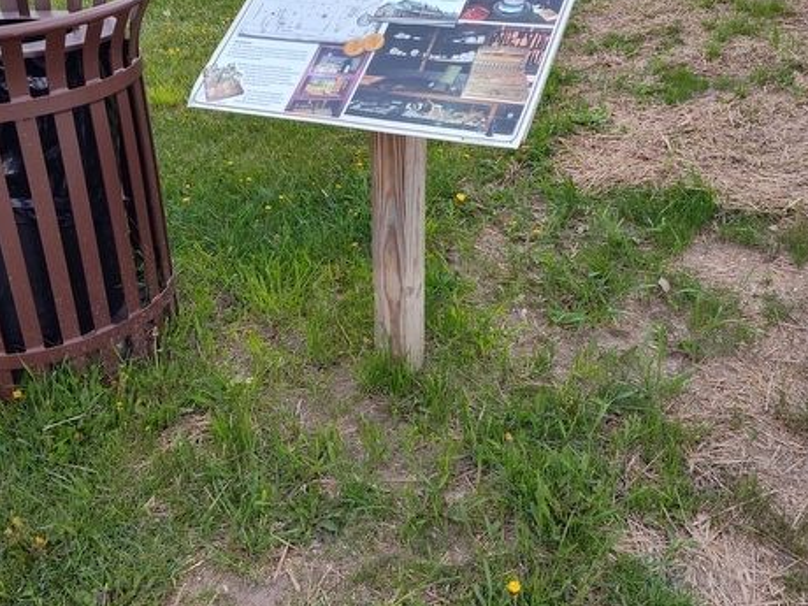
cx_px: 420
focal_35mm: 40
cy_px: 181
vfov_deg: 35.4
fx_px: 934
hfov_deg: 46.8
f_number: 1.8
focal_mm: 5.56
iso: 100
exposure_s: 1/612
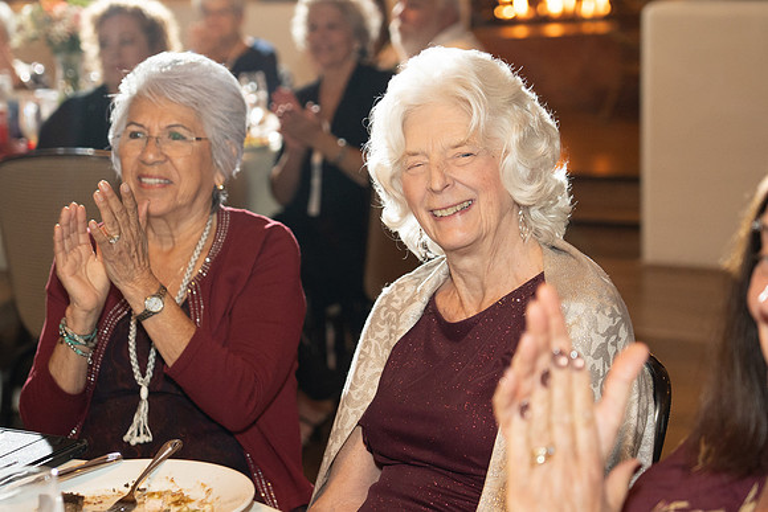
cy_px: 256
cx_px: 384
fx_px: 1814
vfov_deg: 16.1
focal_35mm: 85
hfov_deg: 23.9
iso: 1600
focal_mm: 57
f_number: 2.8
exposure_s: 1/125
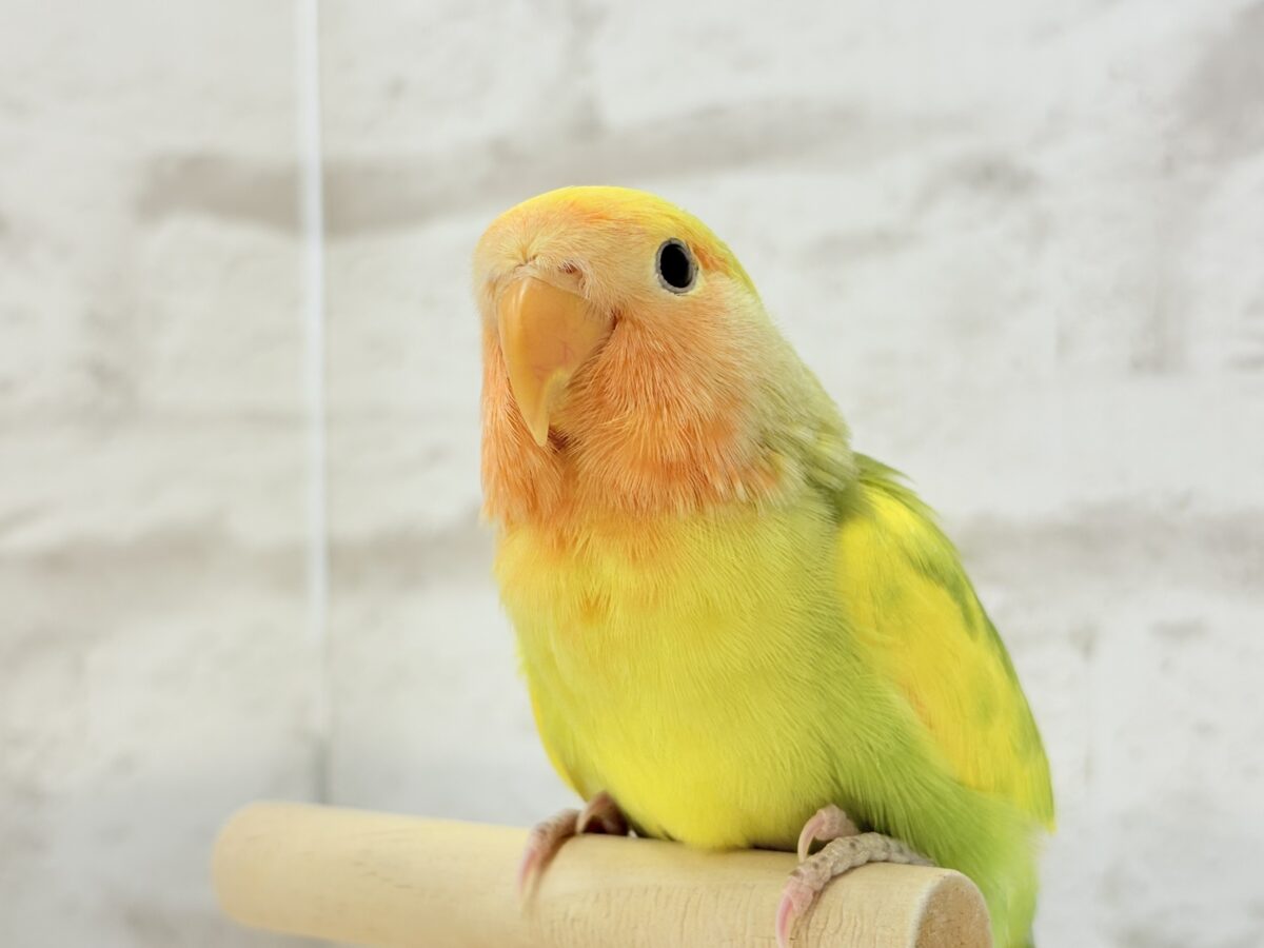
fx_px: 1899
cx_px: 632
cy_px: 474
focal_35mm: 52
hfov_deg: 36.8
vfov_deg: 28.0
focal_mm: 5.96
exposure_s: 1/100
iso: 80
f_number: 1.6
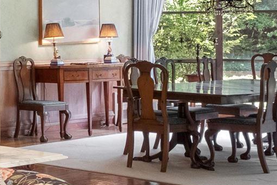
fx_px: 738
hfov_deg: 16.5
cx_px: -268
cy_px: 34
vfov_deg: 14.2
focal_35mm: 96
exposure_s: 1/4
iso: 800
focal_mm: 10.8
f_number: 8
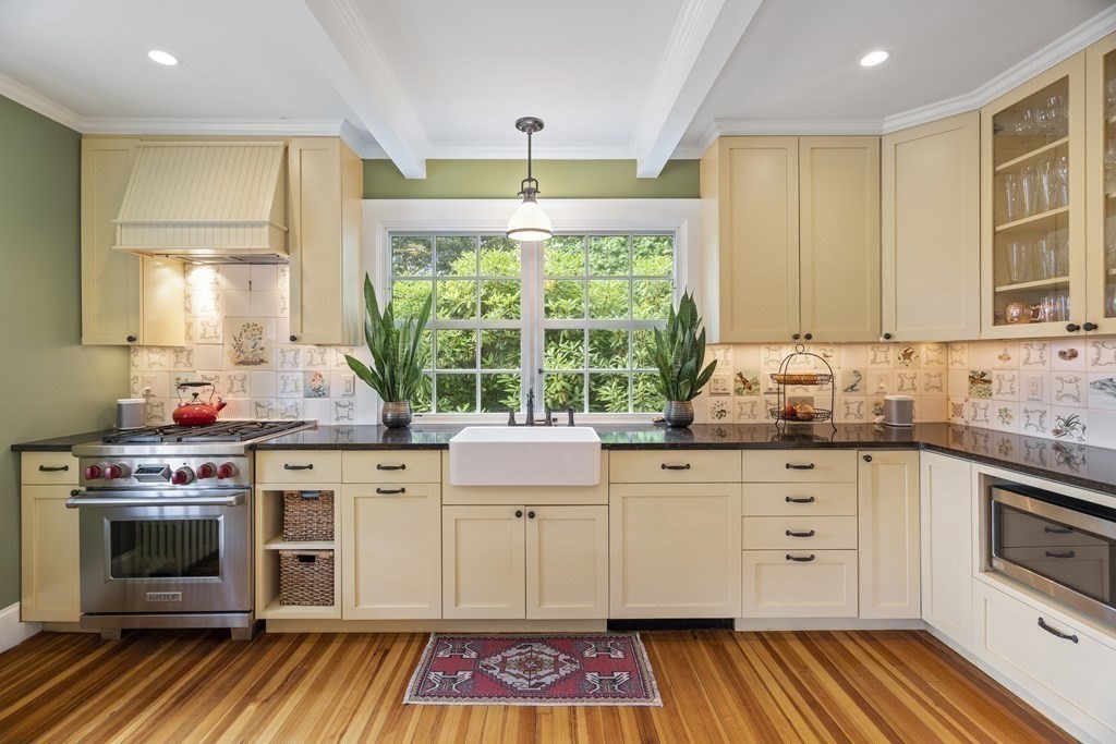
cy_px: 372
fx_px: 496
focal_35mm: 16
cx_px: 558
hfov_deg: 96.7
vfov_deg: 73.8
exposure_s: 1/3
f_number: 5.6
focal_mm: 16
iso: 320
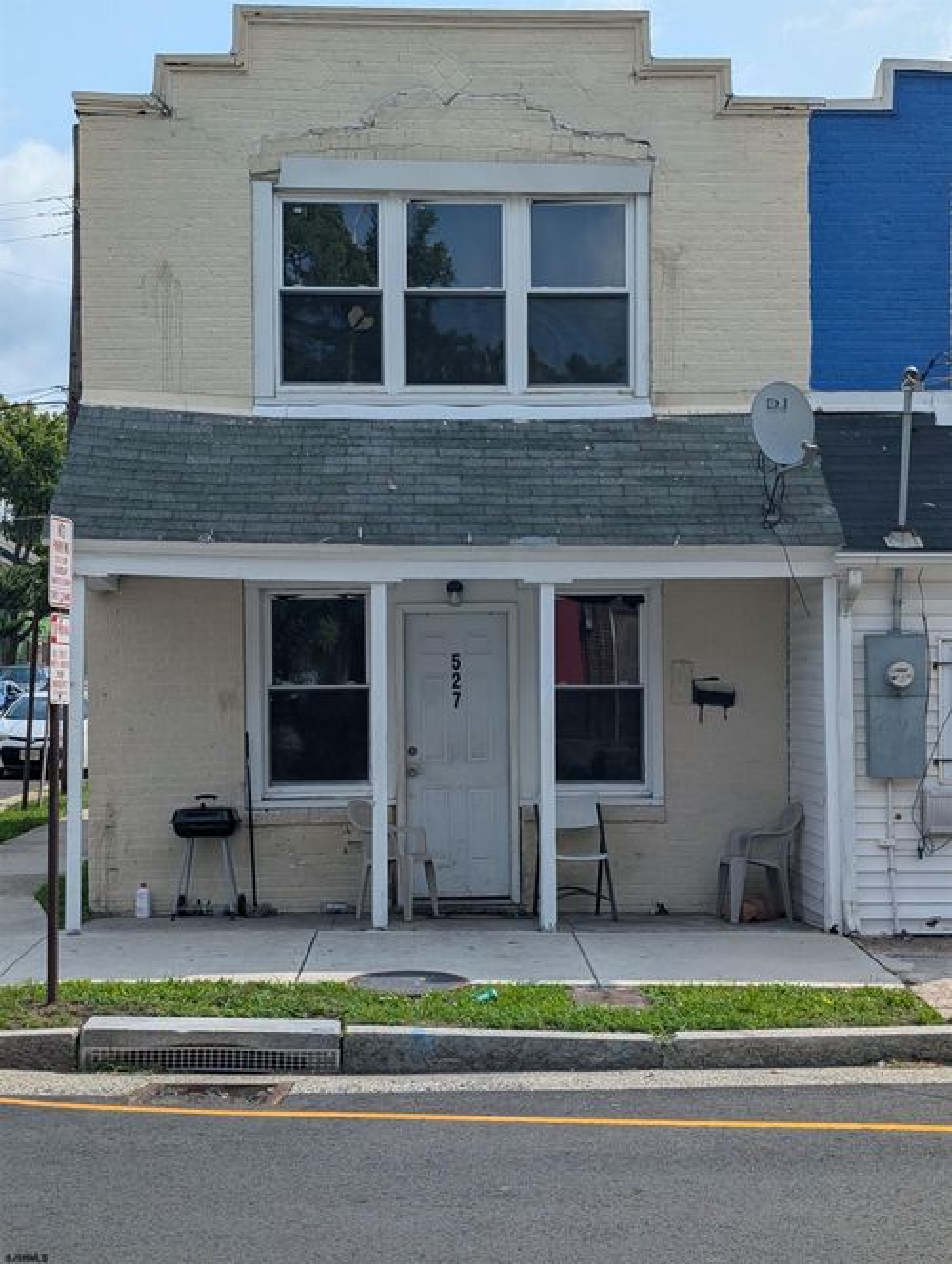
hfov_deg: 29.7
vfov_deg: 38.9
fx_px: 1792
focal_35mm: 49
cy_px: 632
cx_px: 476
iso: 21
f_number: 1.68
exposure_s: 1/1835
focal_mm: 6.9
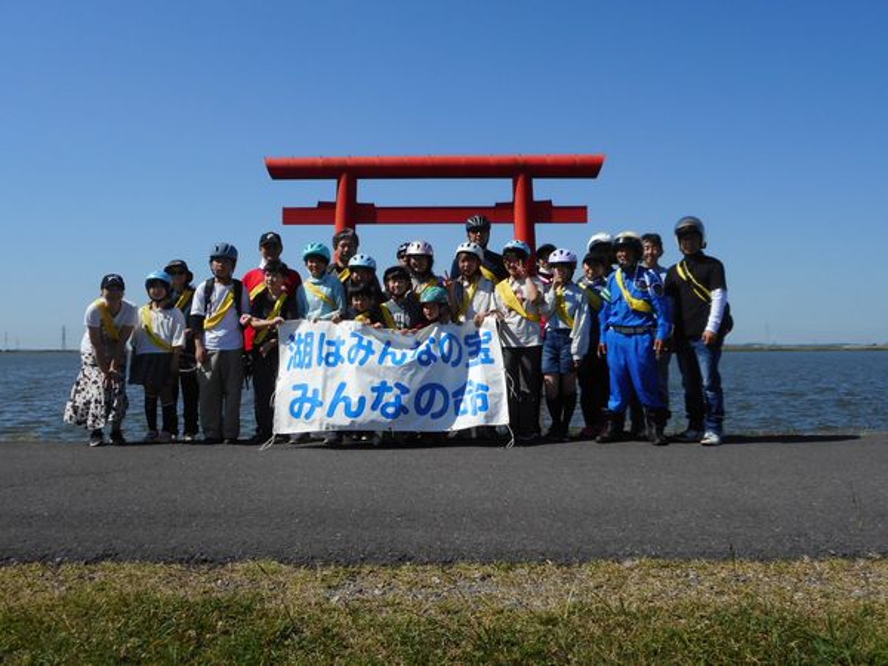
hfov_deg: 54.0
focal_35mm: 34
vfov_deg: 41.8
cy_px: 333
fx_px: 872
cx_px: 444
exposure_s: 1/800
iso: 80
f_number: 4.2
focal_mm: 6
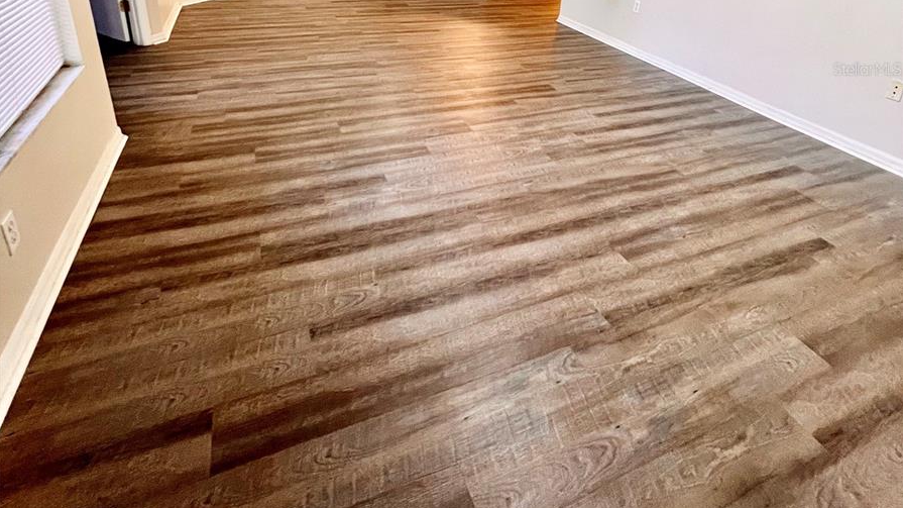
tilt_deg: -19.7
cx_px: 451
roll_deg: -3.4
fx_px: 455
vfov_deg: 52.6
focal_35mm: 19
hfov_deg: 89.6
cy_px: 69
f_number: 1.8
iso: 320
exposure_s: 1/60
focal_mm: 1.57
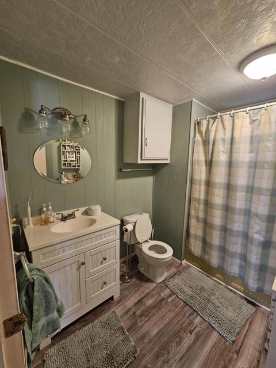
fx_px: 138
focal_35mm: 13
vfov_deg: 106.2
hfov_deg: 89.9
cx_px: 138
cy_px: 184
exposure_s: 1/60
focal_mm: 2.2
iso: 320
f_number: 2.2
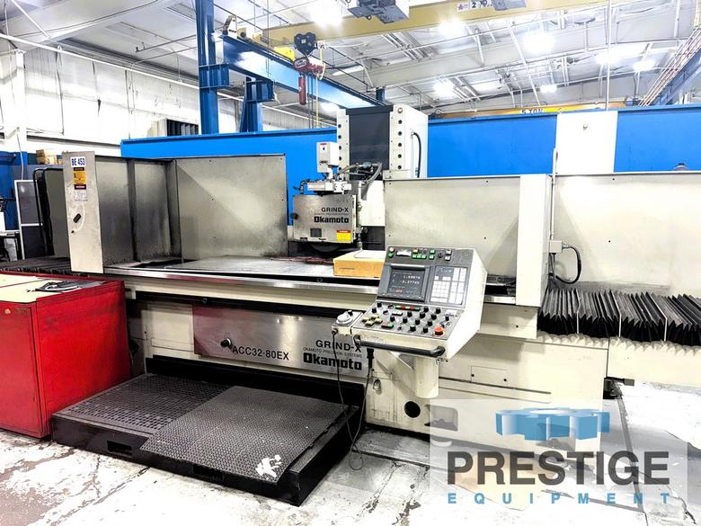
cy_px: 263
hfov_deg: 71.6
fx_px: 486
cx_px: 350
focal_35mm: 24
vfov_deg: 56.8
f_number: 1.78
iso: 100
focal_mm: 6.76
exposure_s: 1/121
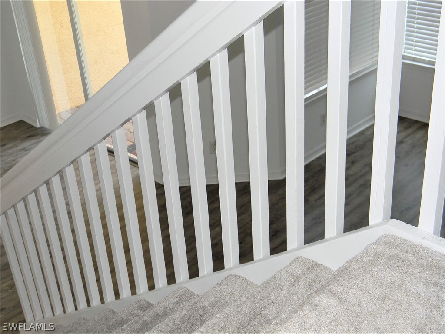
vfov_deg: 30.9
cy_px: 167
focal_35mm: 47
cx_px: 222
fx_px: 604
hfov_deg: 40.4
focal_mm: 8.6
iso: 200
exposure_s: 1/30
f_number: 3.9
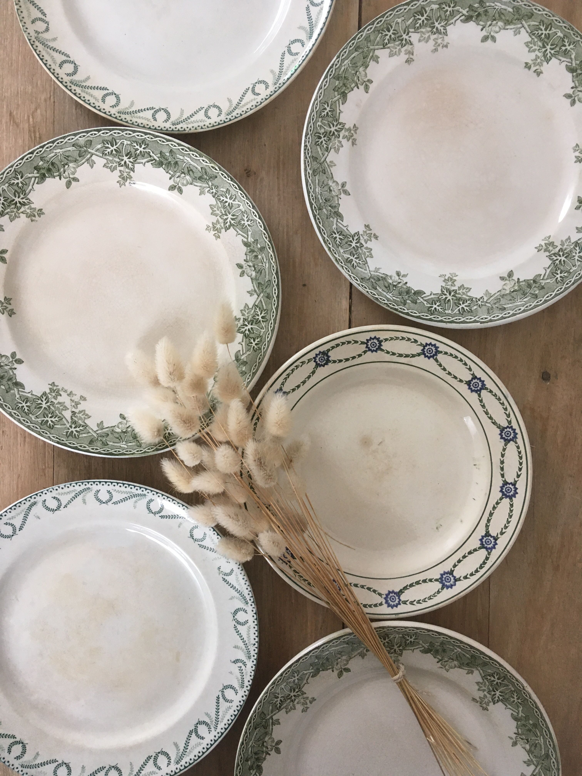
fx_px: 650
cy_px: 388
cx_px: 291
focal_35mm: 29
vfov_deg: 61.7
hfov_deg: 48.2
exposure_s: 1/33
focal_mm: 4.15
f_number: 2.2
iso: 125
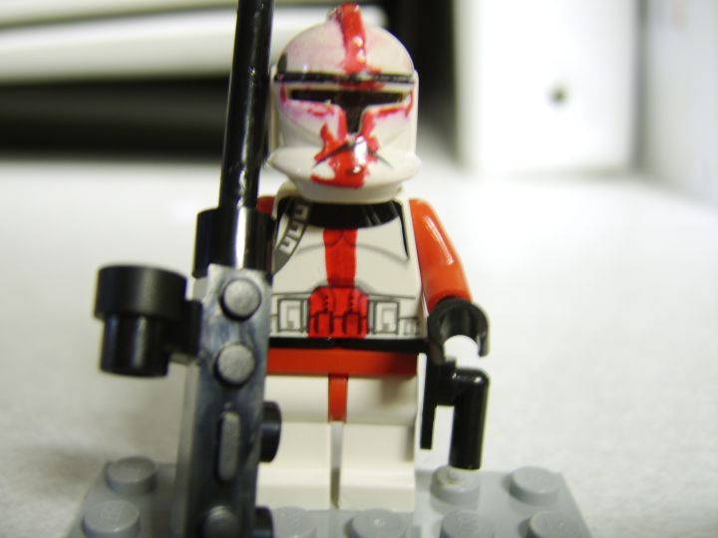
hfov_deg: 58.4
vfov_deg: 45.4
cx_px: 359
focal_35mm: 31
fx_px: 643
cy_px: 269
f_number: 2.7
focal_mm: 8.13
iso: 71
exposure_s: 1/3
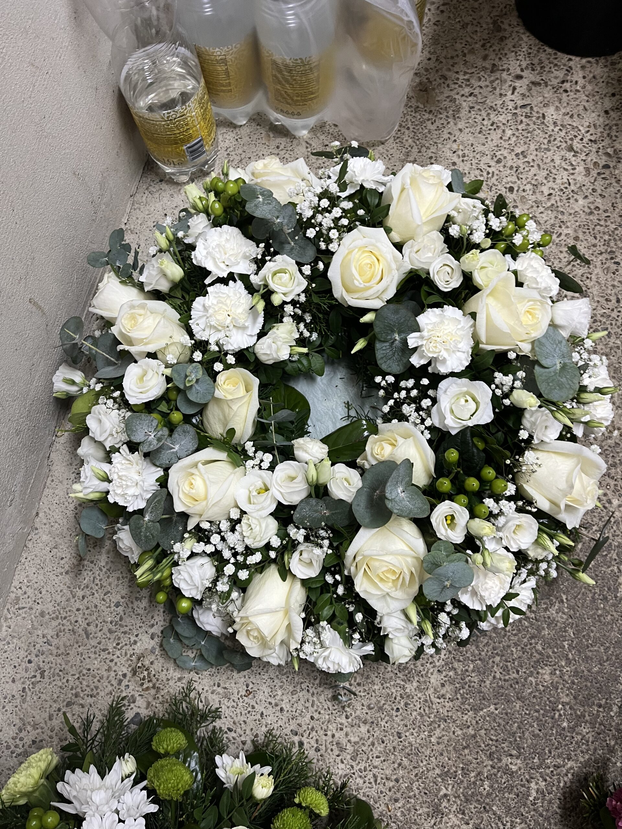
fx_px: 623
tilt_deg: -75.1
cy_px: 414
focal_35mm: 26
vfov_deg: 67.3
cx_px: 311
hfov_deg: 53.1
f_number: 1.6
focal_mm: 5.1
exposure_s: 1/50
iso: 160
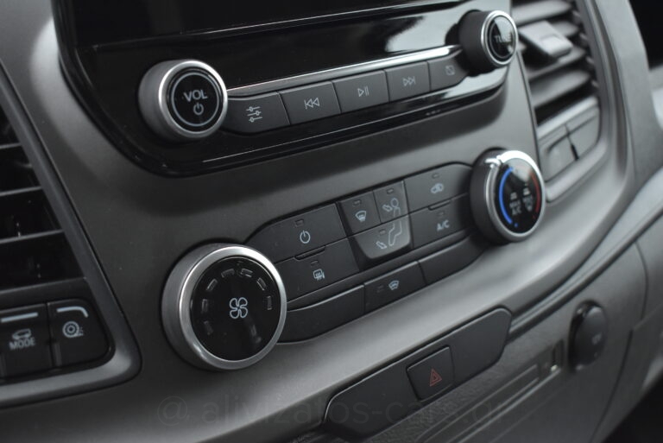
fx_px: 746
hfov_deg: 47.9
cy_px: 222
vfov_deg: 33.1
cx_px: 332
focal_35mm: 40
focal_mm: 27
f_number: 4
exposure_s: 1/500
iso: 1600
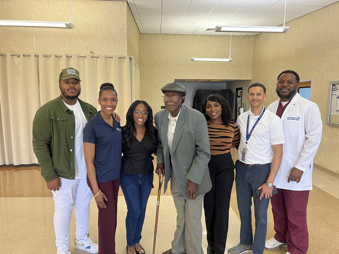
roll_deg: -0.7
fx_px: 255
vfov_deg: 53.1
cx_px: 170
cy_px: 127
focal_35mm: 26
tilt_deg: -7.9
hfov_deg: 67.3
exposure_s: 1/60
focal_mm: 5.7
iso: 125
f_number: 1.5
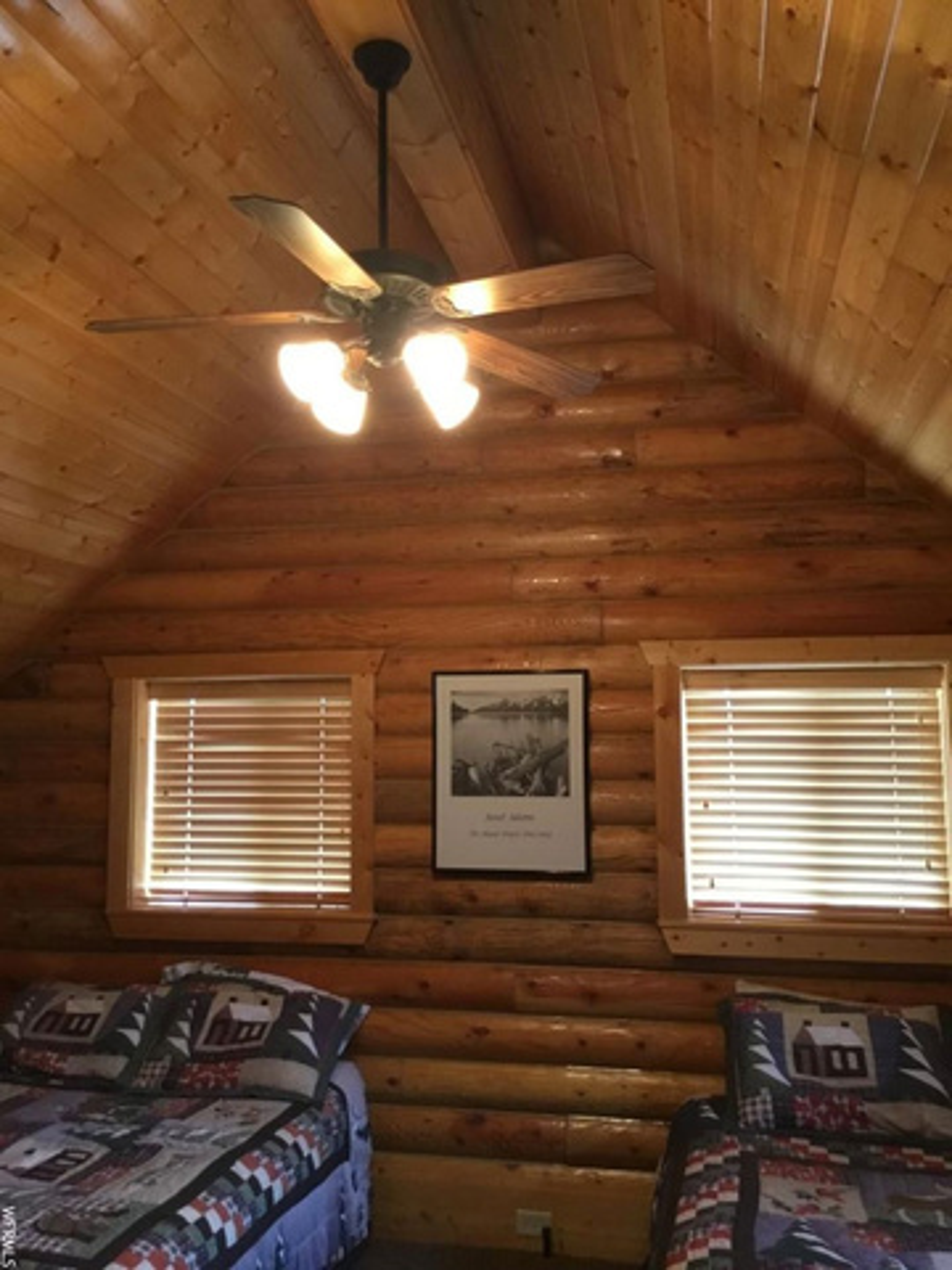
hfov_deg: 45.4
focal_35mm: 31
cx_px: 476
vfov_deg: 58.4
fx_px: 1137
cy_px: 635
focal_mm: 3.3
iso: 125
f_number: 2.4
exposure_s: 1/30
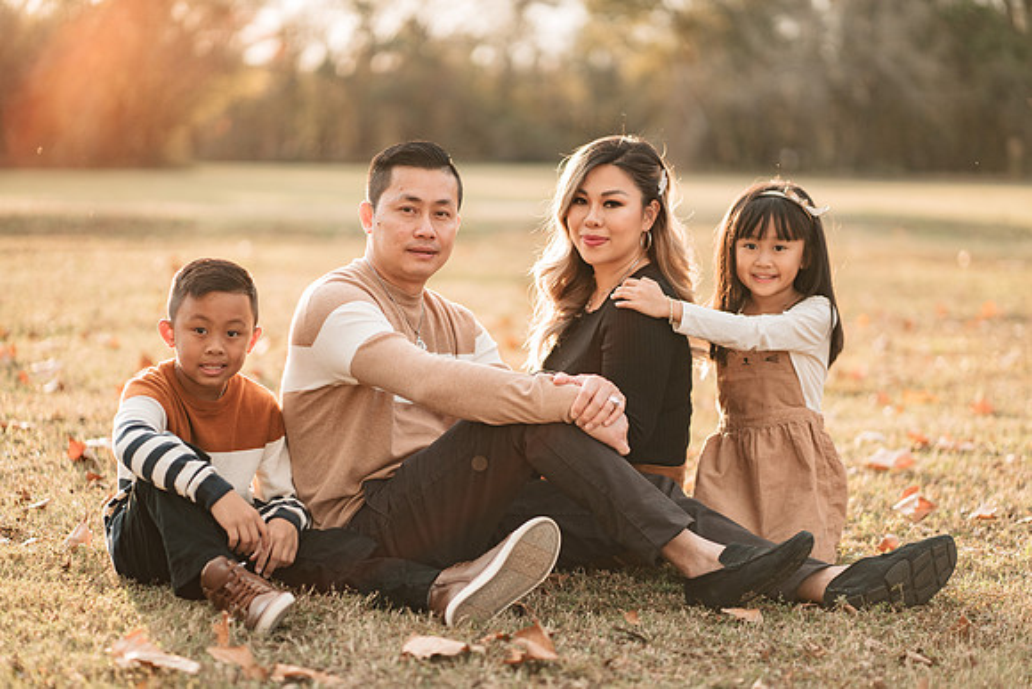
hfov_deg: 23.5
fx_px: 2480
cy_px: 344
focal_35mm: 86
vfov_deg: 15.8
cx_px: 516
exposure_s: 1/1250
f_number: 1.8
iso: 500
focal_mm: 85
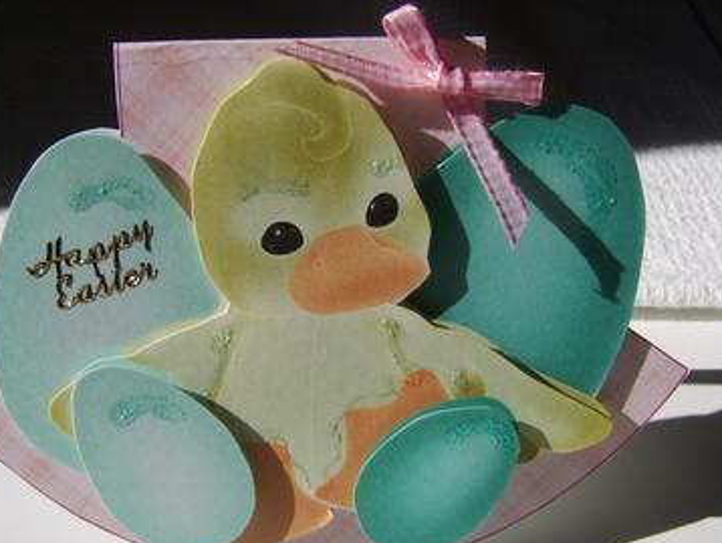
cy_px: 258
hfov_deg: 47.8
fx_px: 814
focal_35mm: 39
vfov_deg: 36.9
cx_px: 361
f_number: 6.7
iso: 71
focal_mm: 8.13
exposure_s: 1/420
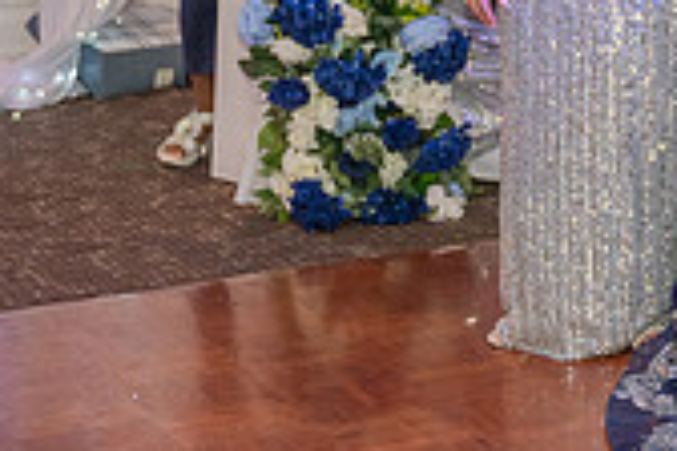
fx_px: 2915
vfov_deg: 8.7
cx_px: 1116
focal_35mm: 155
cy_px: -171
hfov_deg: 12.4
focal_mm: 45
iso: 1000
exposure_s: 1/200
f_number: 2.8
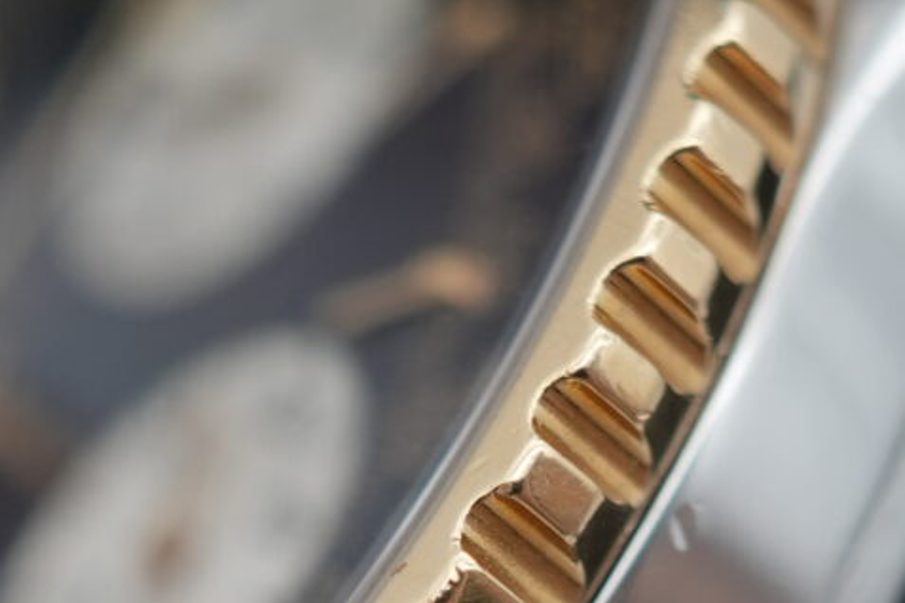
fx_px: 4726
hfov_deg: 10.9
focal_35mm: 188
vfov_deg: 7.2
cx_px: 471
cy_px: 828
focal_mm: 35
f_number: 5
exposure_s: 1/250
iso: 400
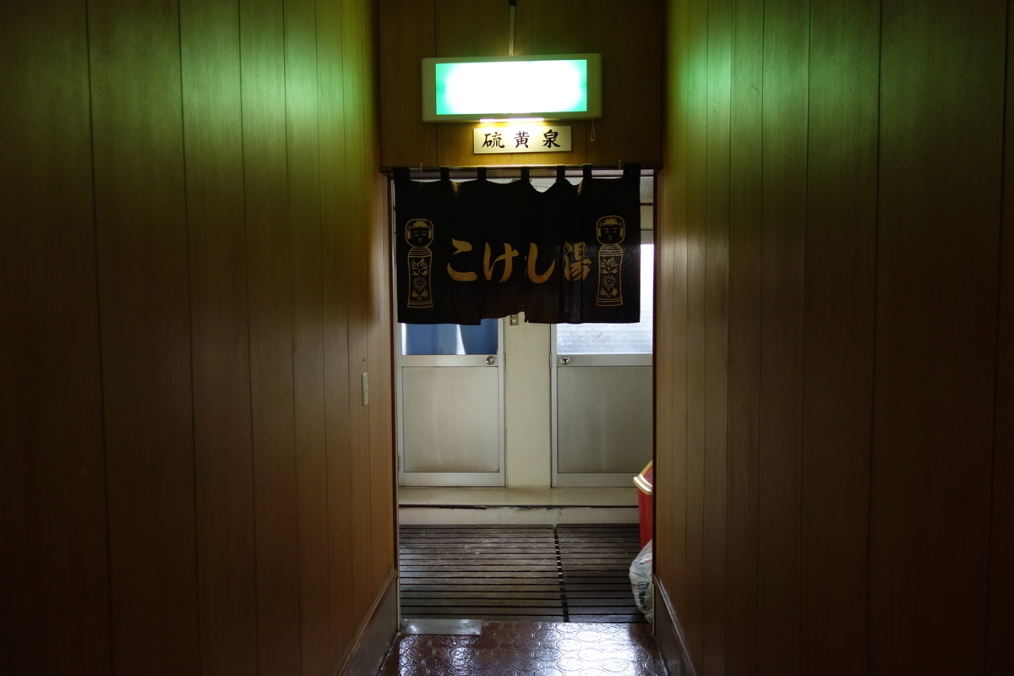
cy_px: 338
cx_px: 507
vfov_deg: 46.4
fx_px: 789
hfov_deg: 65.5
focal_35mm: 28
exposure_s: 1/30
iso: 500
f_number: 1.8
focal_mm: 10.4
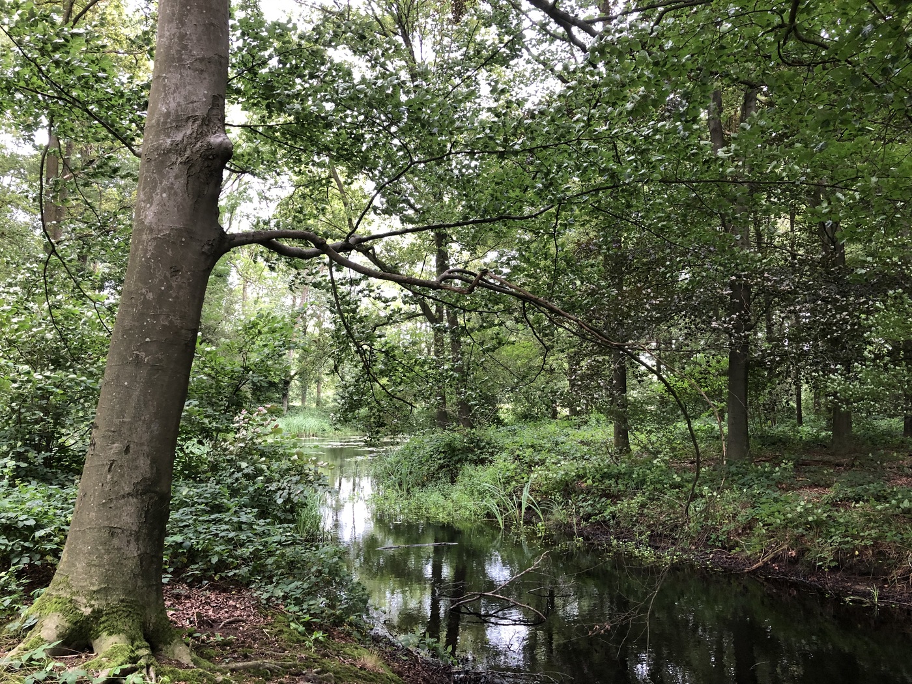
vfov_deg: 49.7
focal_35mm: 28
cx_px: 456
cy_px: 342
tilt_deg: +5.8
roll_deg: -2.7
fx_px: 738
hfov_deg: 63.4
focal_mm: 3.99
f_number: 1.8
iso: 32
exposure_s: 1/30
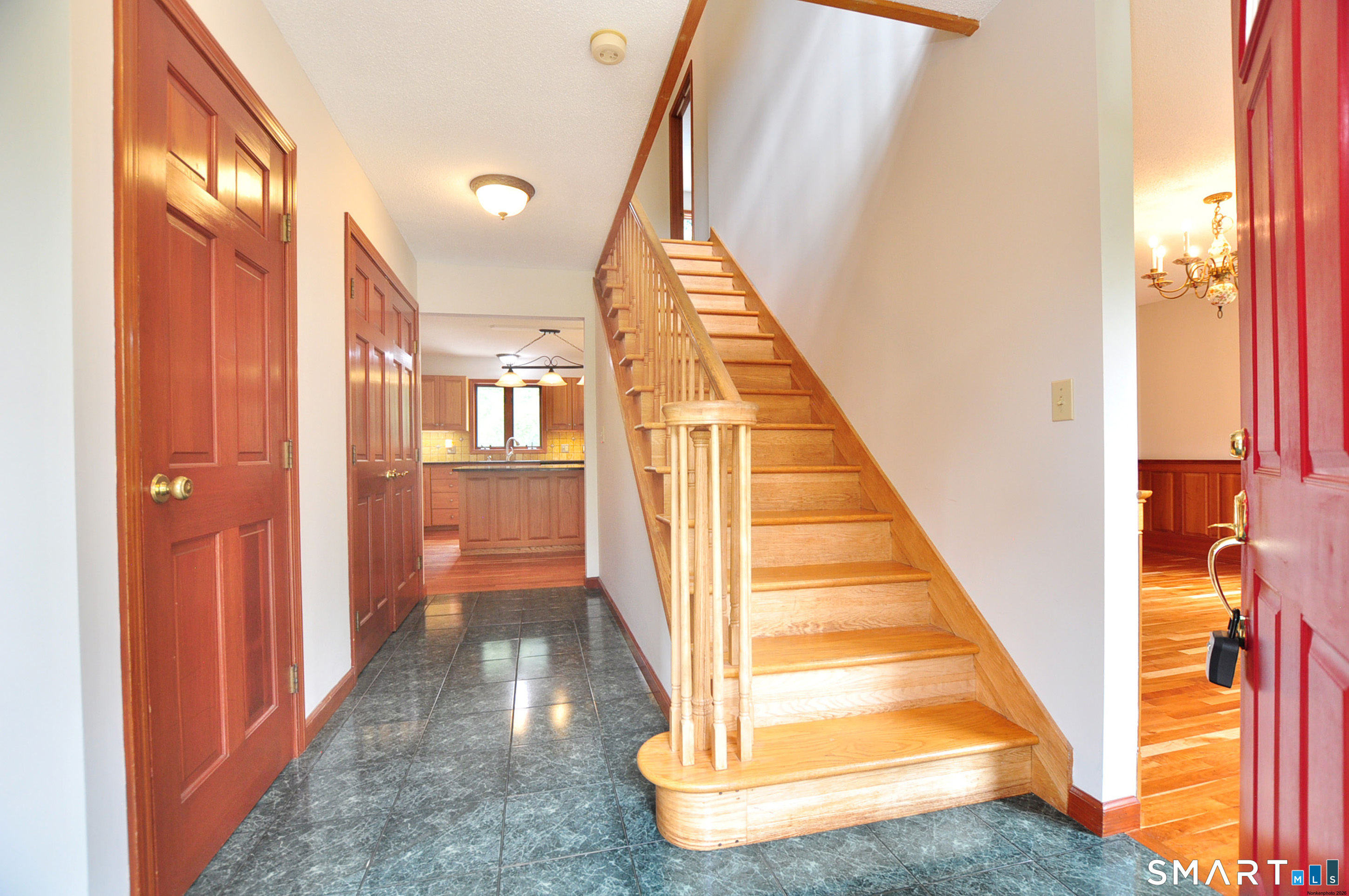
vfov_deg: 77.2
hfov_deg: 100.5
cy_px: 448
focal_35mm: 15
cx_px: 674
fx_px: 561
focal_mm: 10
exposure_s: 1/40
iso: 500
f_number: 4.5
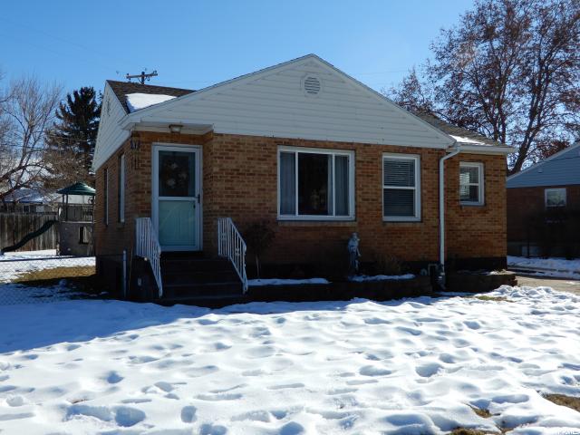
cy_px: 218
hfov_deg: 52.6
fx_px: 586
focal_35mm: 35
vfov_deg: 40.7
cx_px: 290
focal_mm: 6.2
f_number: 4
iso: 80
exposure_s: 1/1250
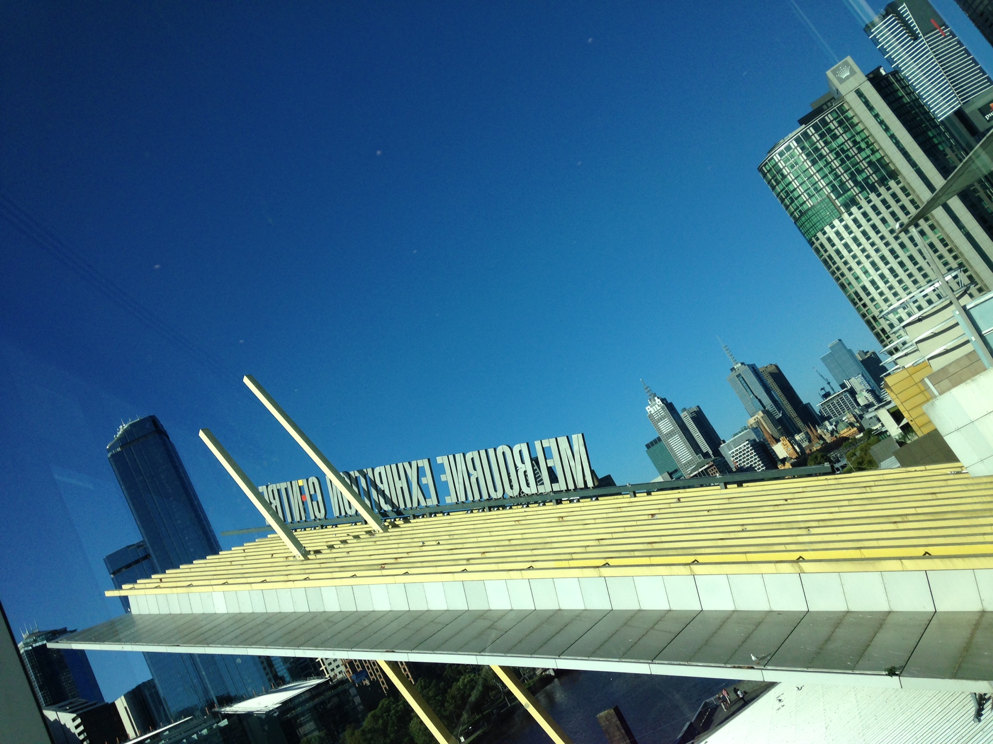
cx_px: 496
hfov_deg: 55.4
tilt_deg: +14.1
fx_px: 947
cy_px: 372
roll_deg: +30.5
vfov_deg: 42.9
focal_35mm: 33
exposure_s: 1/2008
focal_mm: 4.12
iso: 50
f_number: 2.4
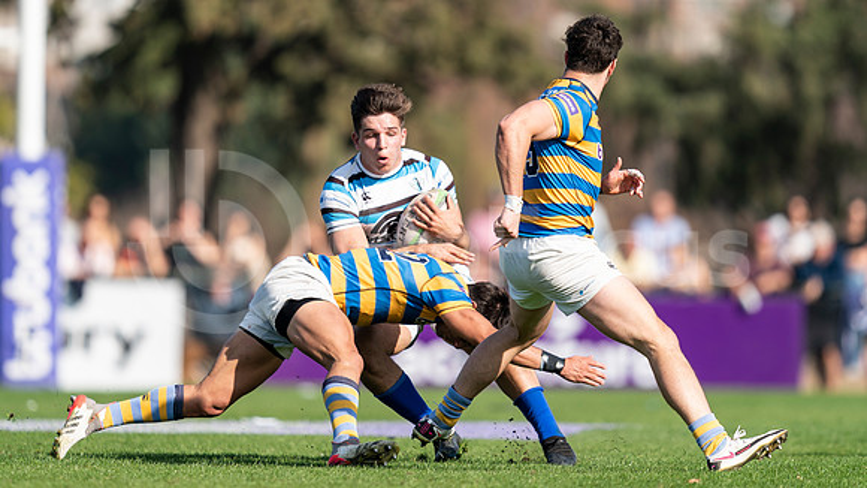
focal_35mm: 593
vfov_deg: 2.0
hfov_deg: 3.6
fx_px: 13628
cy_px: 164
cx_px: 429
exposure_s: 1/1250
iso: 100
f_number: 2.8
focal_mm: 400
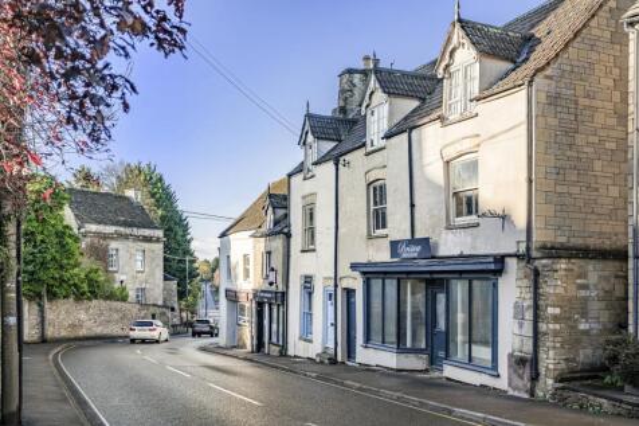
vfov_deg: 37.8
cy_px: 213
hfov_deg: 54.5
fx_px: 621
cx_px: 320
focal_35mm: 35
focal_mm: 35
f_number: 5
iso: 400
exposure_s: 1/1000
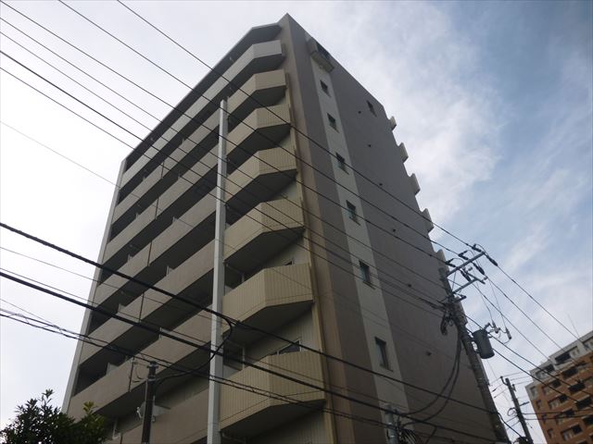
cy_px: 222
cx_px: 296
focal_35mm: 28
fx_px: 480
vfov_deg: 49.7
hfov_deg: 63.4
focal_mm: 5
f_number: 9
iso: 100
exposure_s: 1/80
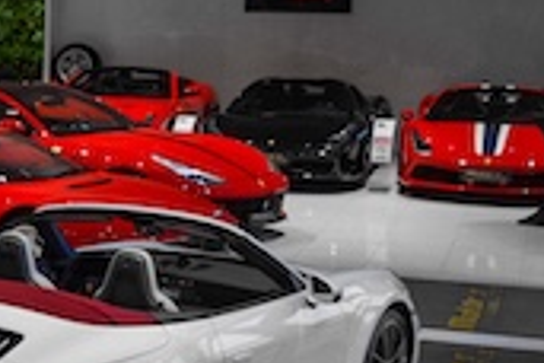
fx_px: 1435
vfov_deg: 14.4
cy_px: 191
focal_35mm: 95
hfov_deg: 18.0
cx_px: -375
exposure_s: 1/30
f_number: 3.5
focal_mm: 18
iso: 200
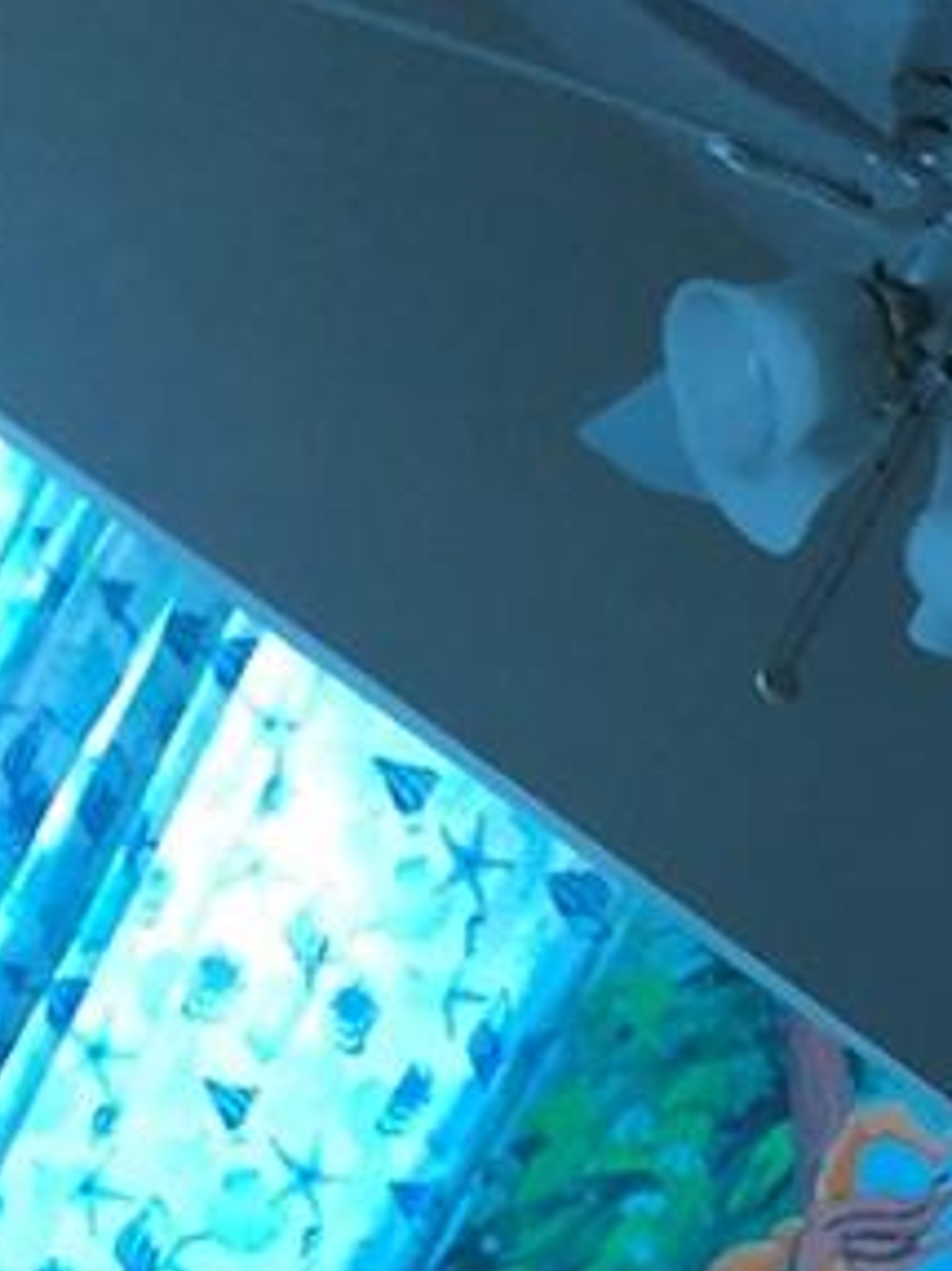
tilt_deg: -8.3
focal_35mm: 117
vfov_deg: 15.0
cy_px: 2157
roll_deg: -30.5
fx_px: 4293
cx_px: 686
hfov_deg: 12.6
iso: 50
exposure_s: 1/15
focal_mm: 3.99
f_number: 1.8
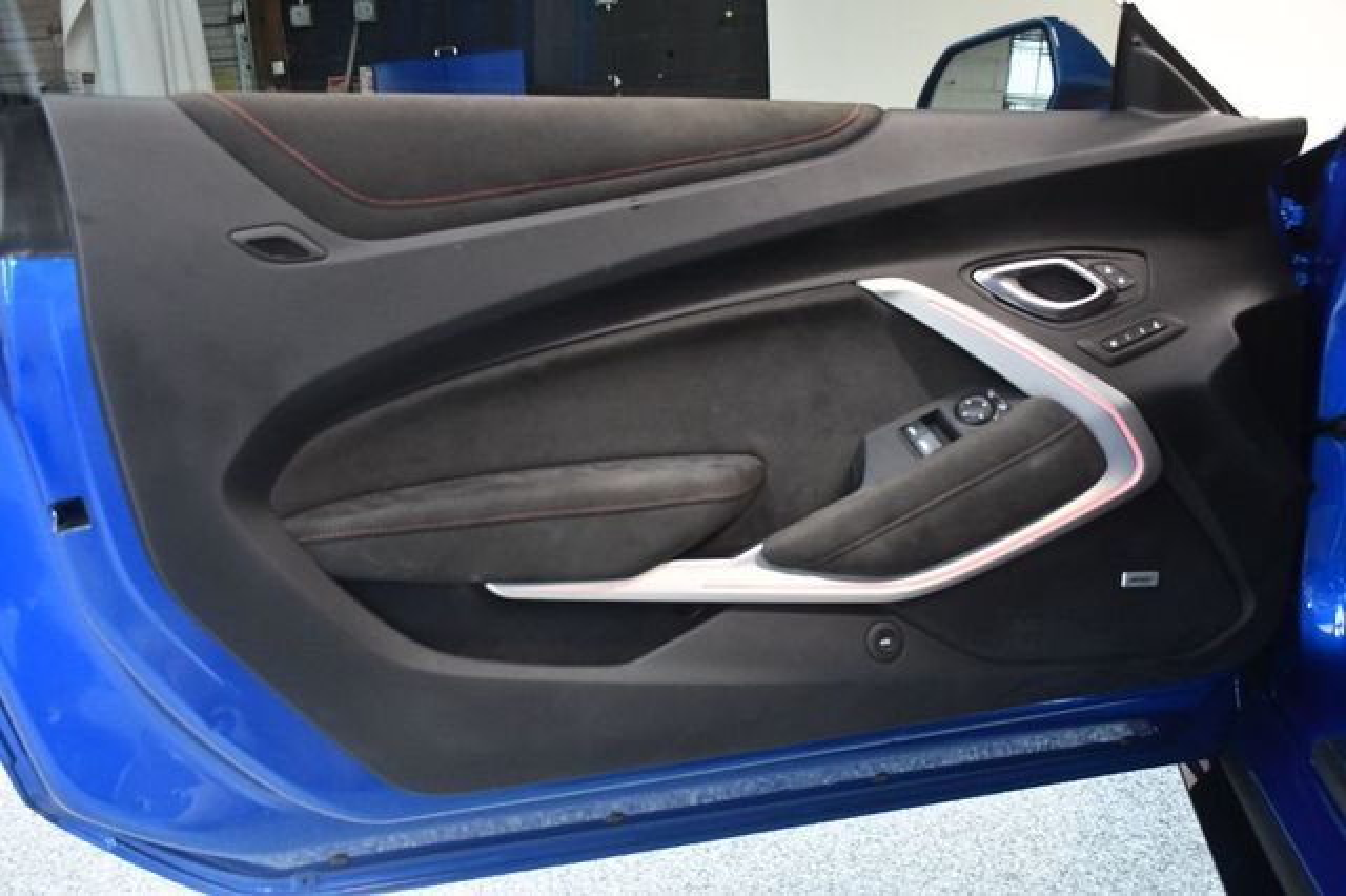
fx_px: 1271
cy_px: 448
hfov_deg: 55.8
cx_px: 673
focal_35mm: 34
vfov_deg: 38.8
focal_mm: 23
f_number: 3.8
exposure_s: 1/60
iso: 3600
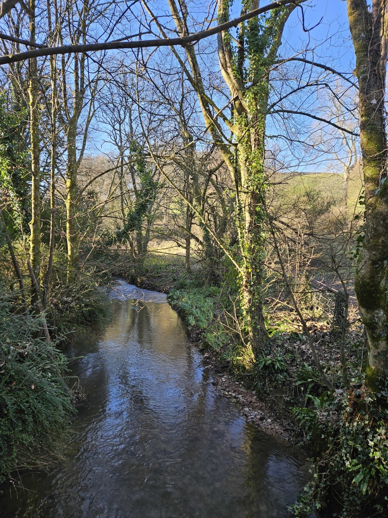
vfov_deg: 73.9
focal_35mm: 23
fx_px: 344
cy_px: 259
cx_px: 194
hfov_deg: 58.9
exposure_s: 1/180
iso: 32
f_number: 1.8
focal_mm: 5.4
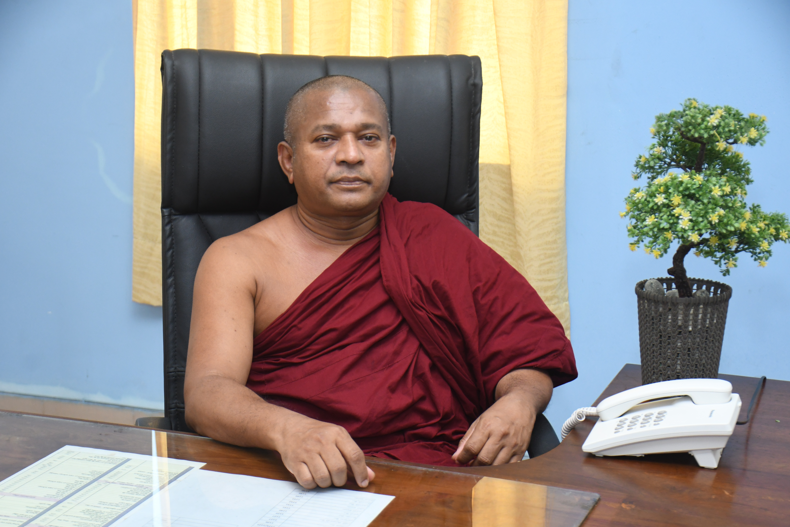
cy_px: 264
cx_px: 395
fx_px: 1470
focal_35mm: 67
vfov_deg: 20.3
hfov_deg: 30.1
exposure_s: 1/80
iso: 1250
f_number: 4.5
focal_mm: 45
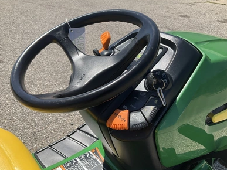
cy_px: 84
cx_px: 112
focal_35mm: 30
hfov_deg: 60.0
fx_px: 197
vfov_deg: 46.8
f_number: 1.8
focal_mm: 3
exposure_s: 1/1626
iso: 25
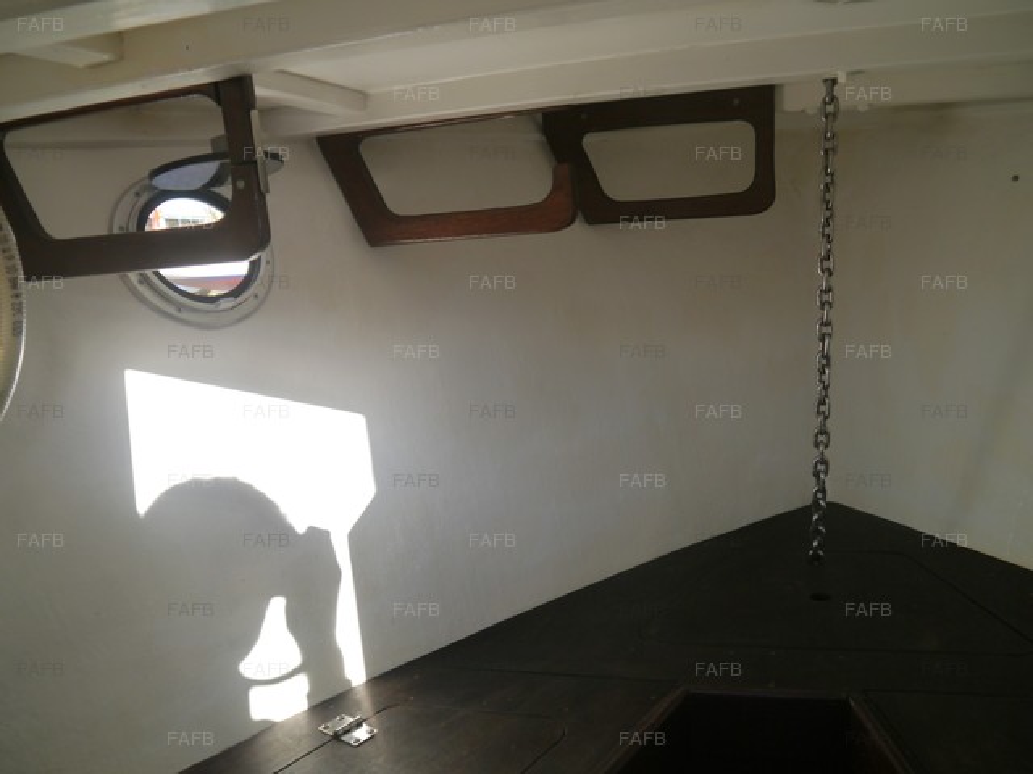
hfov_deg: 63.4
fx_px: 836
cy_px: 387
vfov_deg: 49.7
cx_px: 516
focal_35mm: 28
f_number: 4.5
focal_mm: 14
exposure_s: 1/200
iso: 160
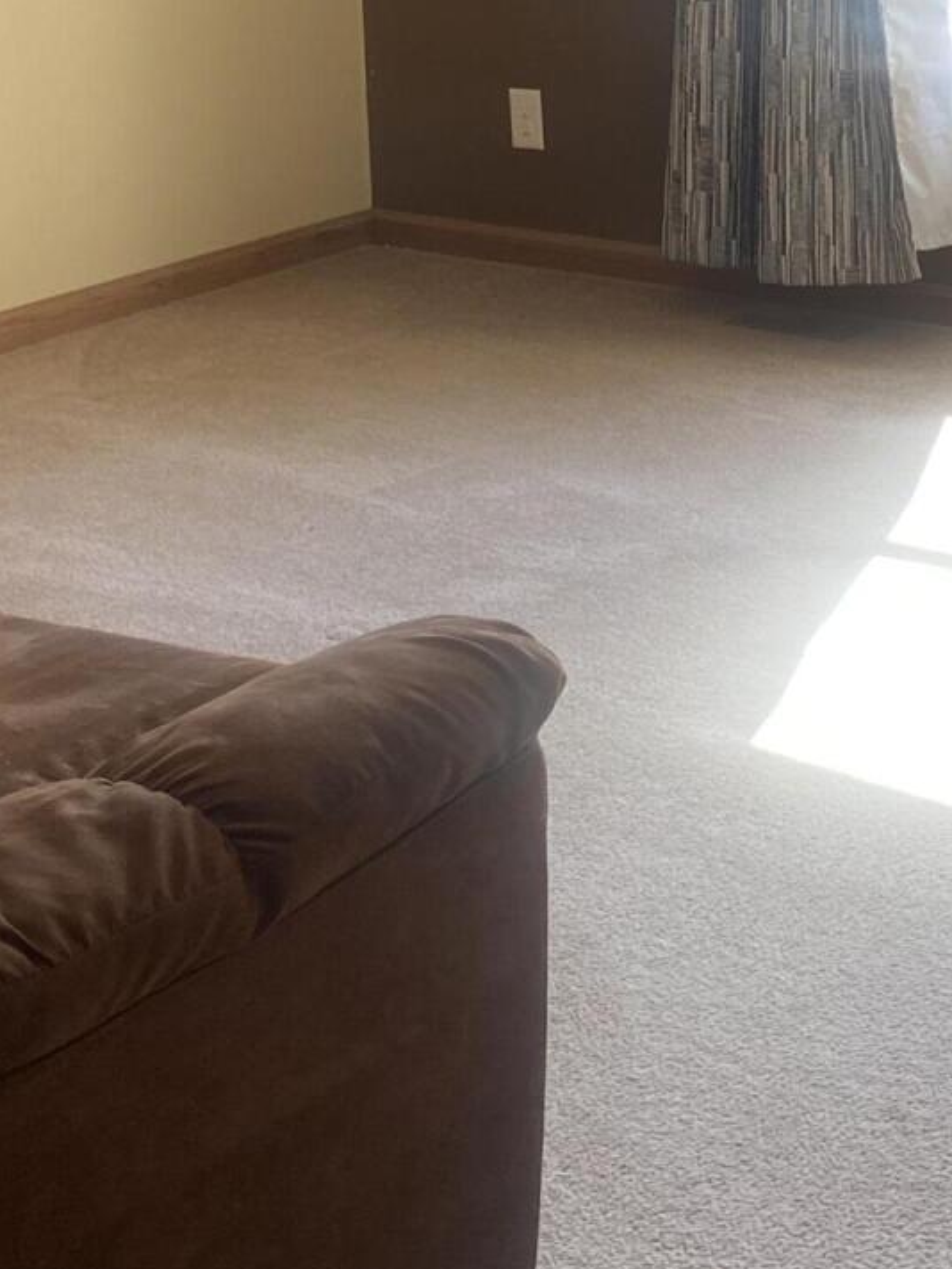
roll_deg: +2.1
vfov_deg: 25.6
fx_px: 2677
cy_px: 55
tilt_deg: -9.1
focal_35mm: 73
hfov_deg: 20.0
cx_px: 722
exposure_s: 1/120
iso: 64
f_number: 1.8
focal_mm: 4.25
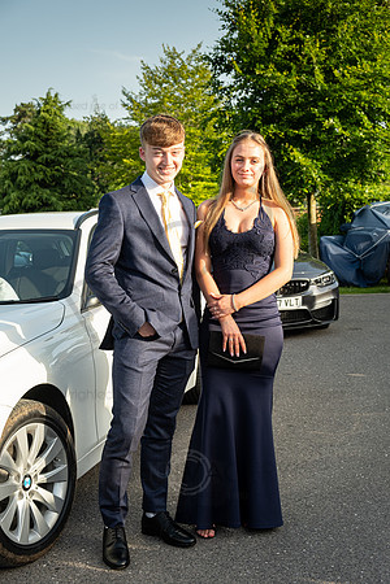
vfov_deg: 41.9
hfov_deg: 28.6
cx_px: 195
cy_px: 292
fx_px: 764
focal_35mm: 47
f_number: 5
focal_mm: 31.5
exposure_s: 1/250
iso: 200
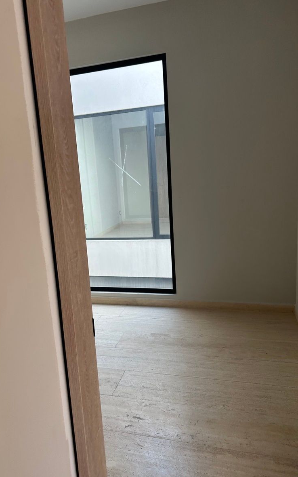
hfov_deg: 44.4
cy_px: 241
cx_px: 124
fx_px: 364
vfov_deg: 66.5
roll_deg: +10.7
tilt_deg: -16.9
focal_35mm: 28
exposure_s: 1/133
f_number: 1.5
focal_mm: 5.7
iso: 32
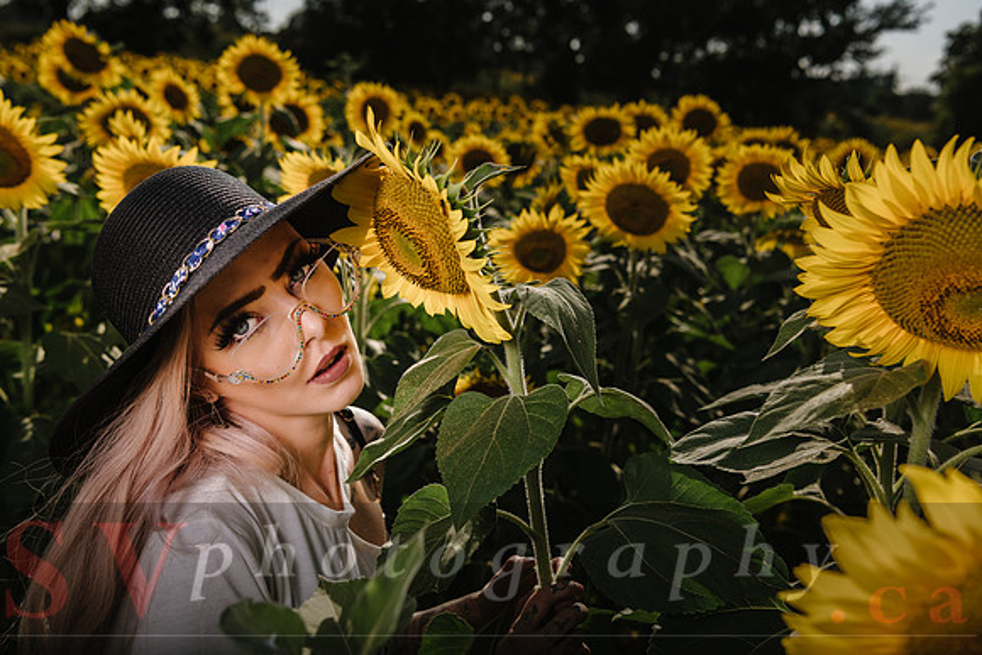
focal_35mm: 42
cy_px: 315
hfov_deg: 46.8
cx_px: 472
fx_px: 1133
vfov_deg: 32.2
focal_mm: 40
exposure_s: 1/250
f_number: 5
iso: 64
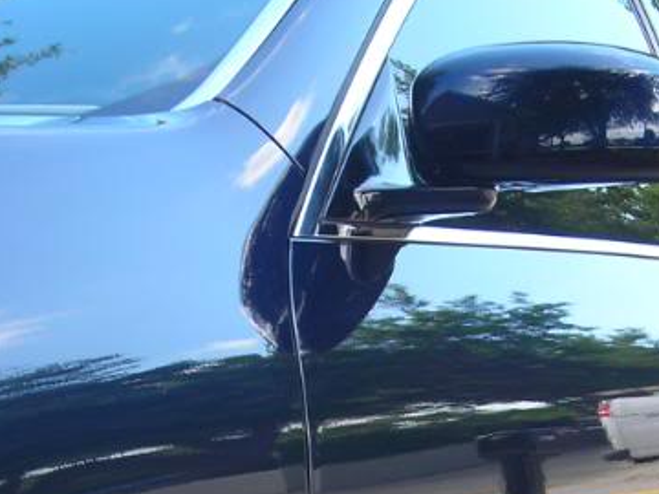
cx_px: 287
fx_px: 2056
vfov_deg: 13.1
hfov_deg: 18.2
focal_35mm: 108
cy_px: 690
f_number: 3.2
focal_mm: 6.3
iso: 50
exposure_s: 1/74.6
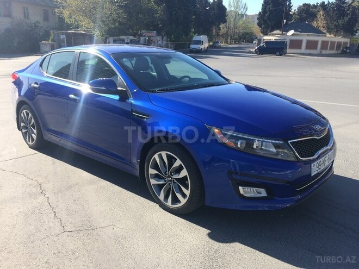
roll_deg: -2.9
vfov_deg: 48.2
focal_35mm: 29
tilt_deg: -18.5
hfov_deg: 61.7
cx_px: 180
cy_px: 134
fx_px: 301
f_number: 2.2
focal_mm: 4.15
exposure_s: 1/977
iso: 32
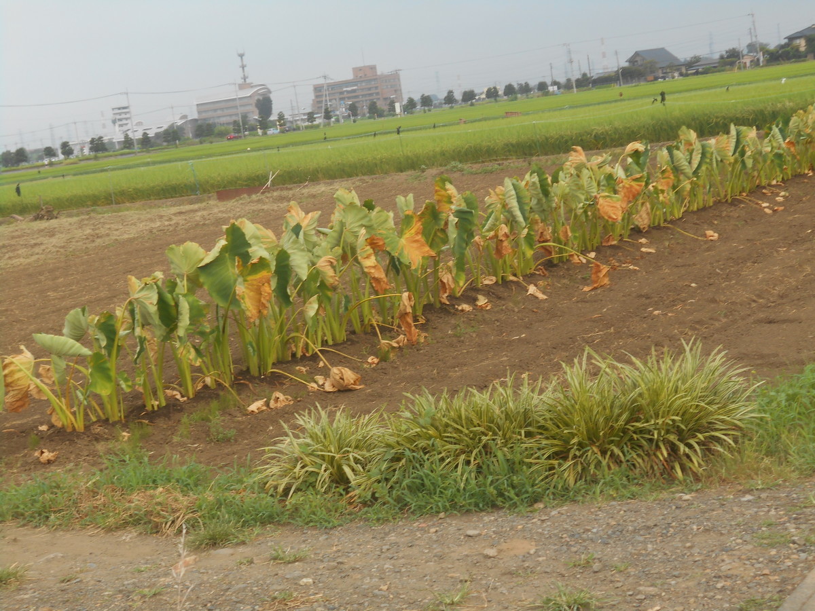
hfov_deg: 29.8
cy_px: 306
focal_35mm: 65
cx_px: 408
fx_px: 1530
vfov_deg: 22.6
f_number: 5.3
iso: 80
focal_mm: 11.6
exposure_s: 1/60
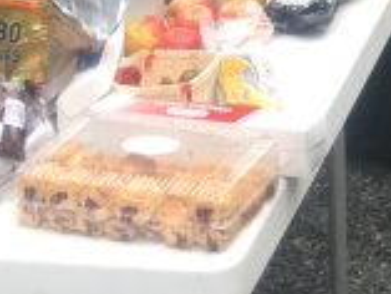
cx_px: 448
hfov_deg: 13.0
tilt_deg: -7.4
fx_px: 1673
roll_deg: -0.6
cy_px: -354
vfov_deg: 9.2
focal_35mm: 148
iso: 40
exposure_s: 1/120
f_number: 2.2
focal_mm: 4.15
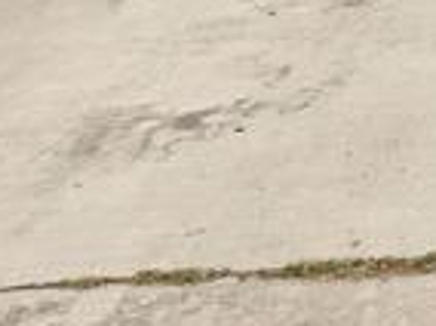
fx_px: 1308
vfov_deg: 12.6
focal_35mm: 104
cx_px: 820
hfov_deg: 15.7
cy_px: -304
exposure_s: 1/2105
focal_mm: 5.4
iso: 20
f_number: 1.8
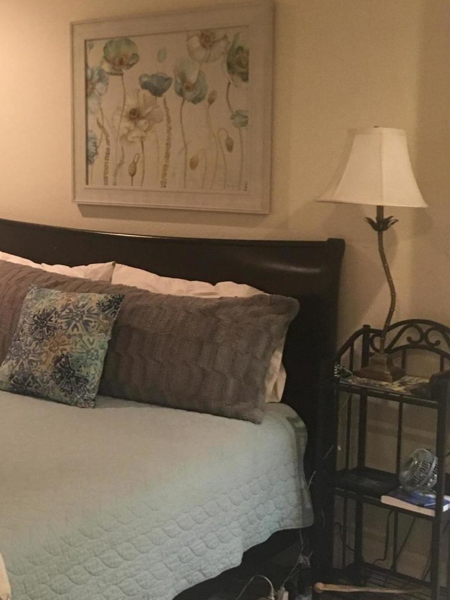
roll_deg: -0.3
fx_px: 1005
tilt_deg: -7.3
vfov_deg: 33.2
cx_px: 14
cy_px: 259
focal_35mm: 58
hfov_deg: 24.2
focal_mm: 4.15
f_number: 2.2
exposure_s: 1/30
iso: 125
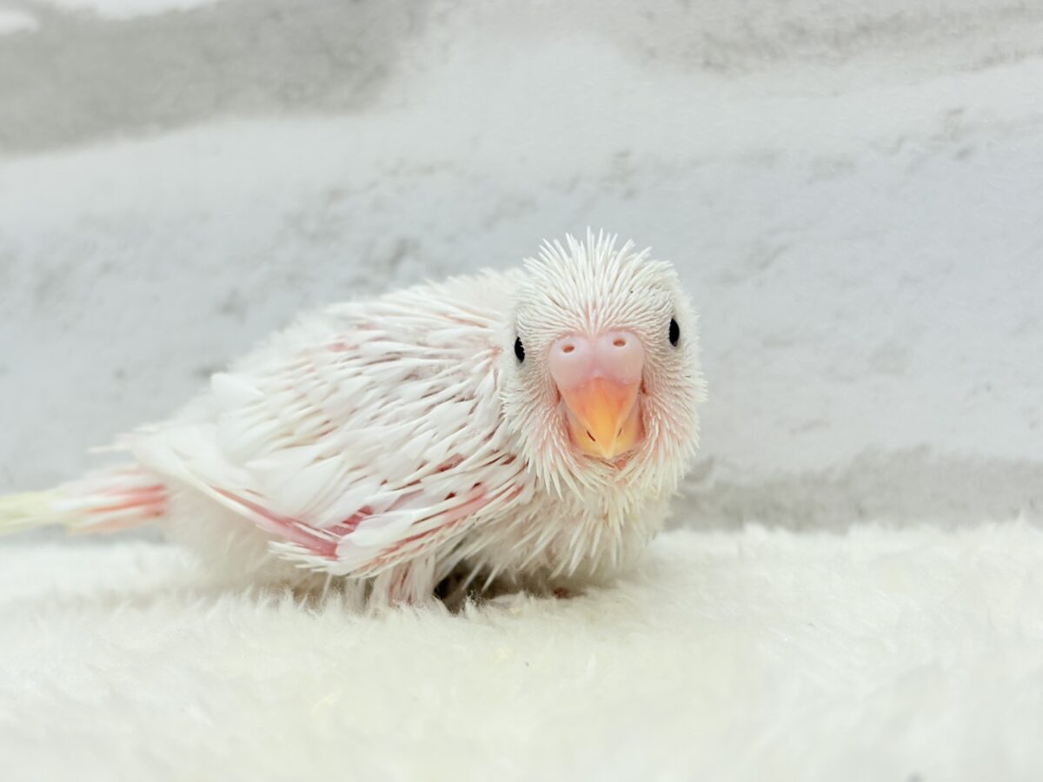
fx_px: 1567
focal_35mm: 52
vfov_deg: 28.0
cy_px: 391
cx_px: 522
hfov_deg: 36.8
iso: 50
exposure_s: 1/100
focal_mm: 5.96
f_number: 1.6
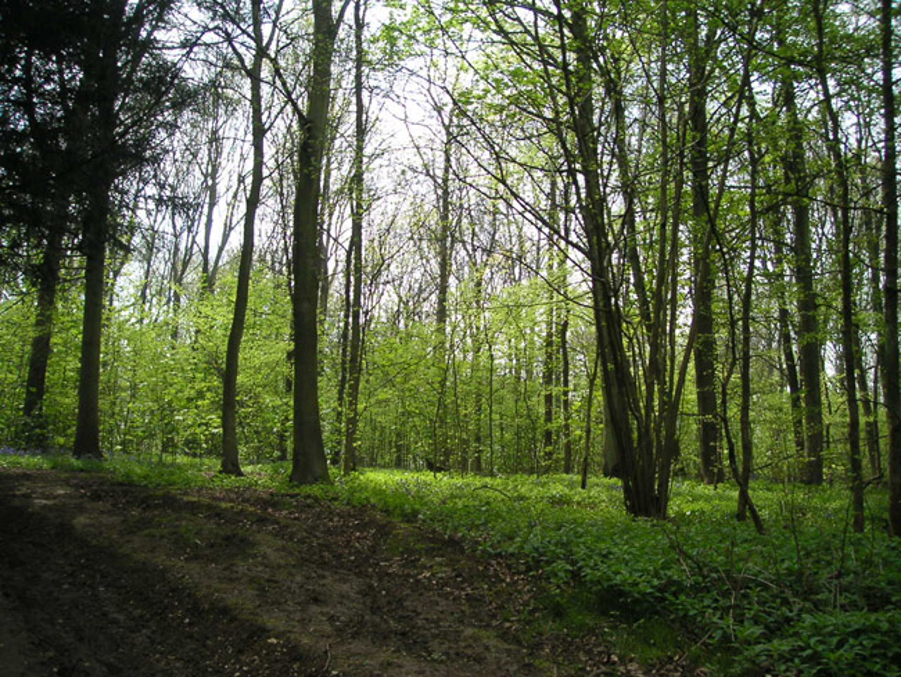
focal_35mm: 37
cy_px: 338
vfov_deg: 38.7
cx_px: 450
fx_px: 963
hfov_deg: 50.1
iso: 50
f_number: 2.8
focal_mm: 5.7
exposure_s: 1/250
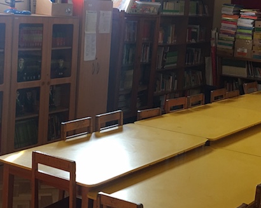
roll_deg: -3.5
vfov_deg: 22.1
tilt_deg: -5.1
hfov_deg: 27.4
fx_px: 533
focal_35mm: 69
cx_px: 159
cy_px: 65
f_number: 2.2
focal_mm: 4.15
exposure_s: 1/17
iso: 50
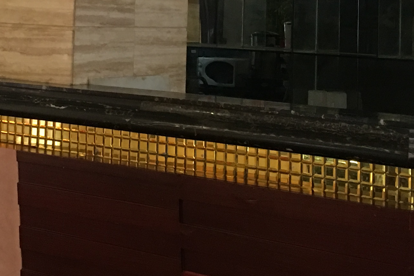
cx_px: 115
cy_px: -49
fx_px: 1081
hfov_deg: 21.5
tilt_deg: +3.5
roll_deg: -2.4
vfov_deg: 14.1
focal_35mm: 94
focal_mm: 4.15
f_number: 2.2
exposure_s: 1/8
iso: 100
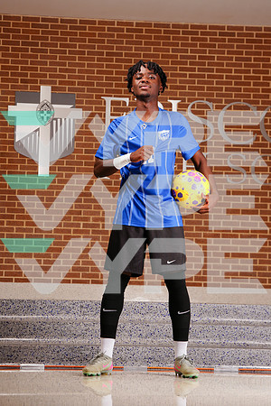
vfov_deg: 22.4
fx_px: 1027
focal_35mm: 91
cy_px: 203
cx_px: 136
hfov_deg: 15.0
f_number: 8
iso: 320
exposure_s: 1/200
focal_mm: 91
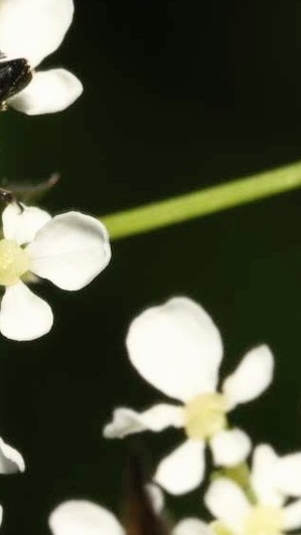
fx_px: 4230
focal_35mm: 298
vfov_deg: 7.2
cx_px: -180
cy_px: 258
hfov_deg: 4.1
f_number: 29
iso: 100
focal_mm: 105
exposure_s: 1/60
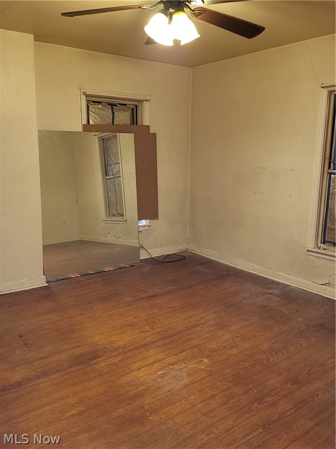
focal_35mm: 24
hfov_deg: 56.8
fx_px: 311
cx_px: 168
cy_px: 224
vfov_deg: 71.6
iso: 125
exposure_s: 1/20
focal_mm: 5
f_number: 1.8
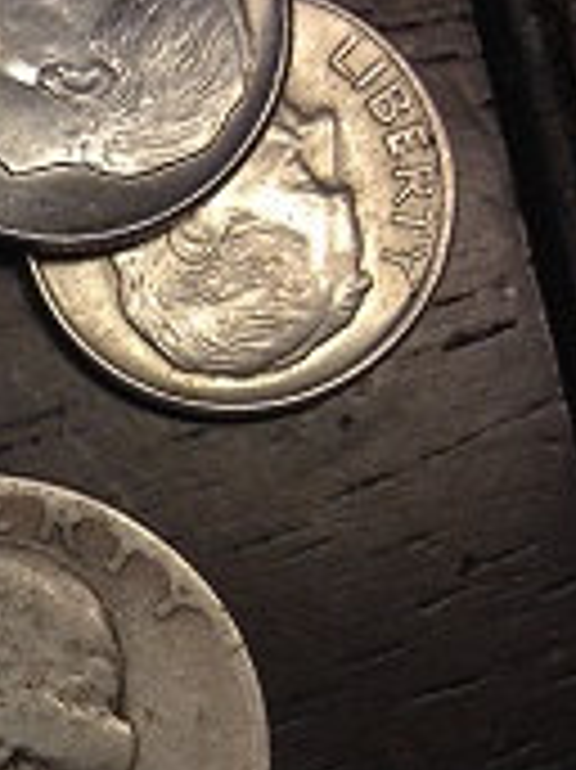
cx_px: -374
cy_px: 765
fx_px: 2732
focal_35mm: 123
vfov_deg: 15.7
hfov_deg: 11.4
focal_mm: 4.28
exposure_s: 1/120
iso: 50
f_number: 2.4
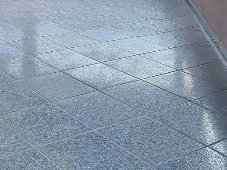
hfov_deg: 27.6
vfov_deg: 21.1
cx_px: -26
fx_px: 419
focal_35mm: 64
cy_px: -43
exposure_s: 1/141
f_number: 1.8
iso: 40
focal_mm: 5.54
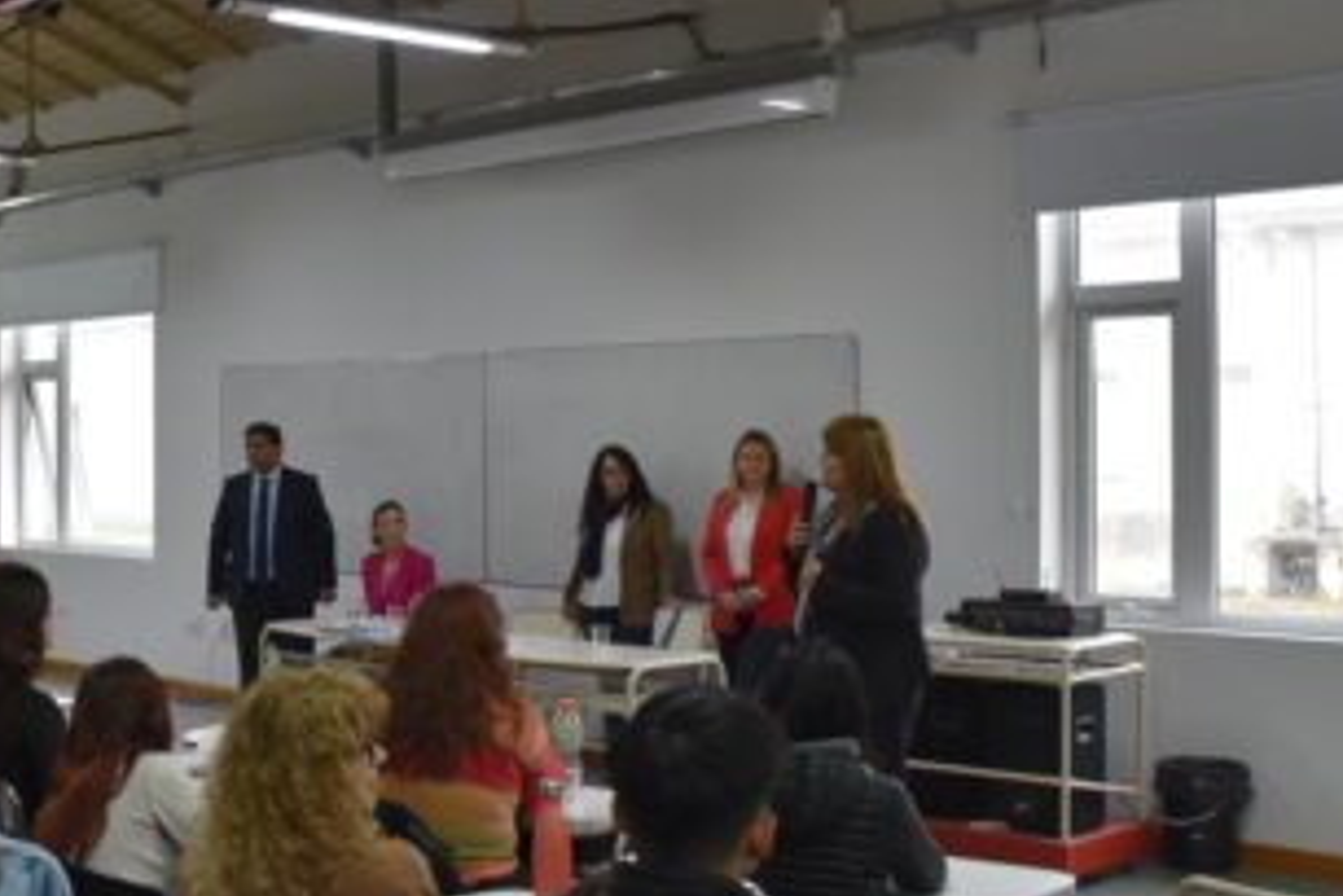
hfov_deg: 36.4
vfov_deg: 25.5
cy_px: 382
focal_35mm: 53
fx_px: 1977
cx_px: 285
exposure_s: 1/60
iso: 800
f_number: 4
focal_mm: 18
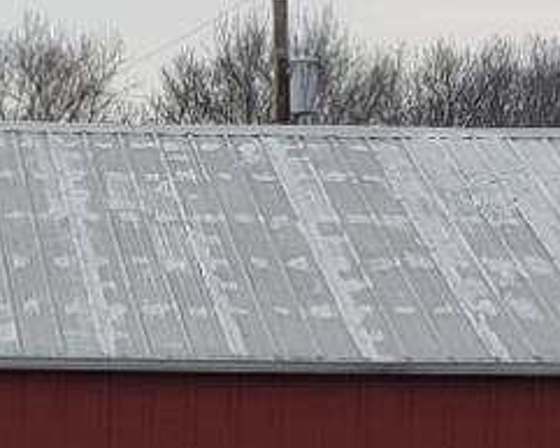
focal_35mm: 158
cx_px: -105
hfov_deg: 11.9
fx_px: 2620
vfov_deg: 9.7
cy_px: 451
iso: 50
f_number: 2.4
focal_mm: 4.3
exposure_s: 1/932
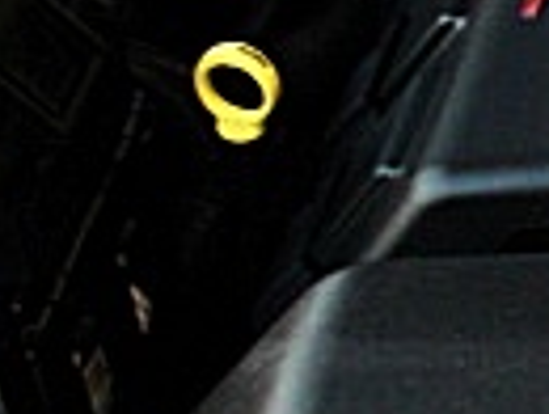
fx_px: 2812
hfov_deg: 10.1
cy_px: 199
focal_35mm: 177
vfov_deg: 8.4
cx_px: 1170
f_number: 2.8
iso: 400
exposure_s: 1/100
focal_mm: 6.3
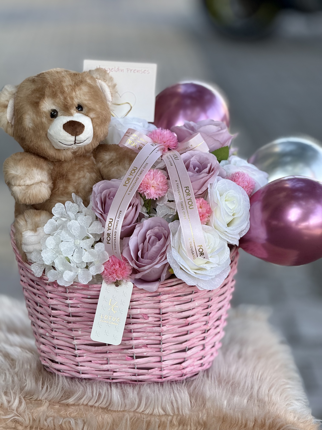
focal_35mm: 120
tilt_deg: -14.1
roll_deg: -0.2
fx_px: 1488
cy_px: 215
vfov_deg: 16.4
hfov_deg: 12.3
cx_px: 161
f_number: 2.8
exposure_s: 1/211
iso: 50
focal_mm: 15.66
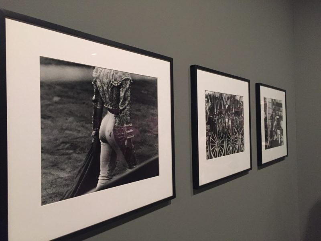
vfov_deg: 48.2
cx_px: 160
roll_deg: +0.4
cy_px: 120
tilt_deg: -0.6
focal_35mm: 29
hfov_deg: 61.7
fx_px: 269
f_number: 2.2
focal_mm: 4.15
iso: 250
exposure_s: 1/20
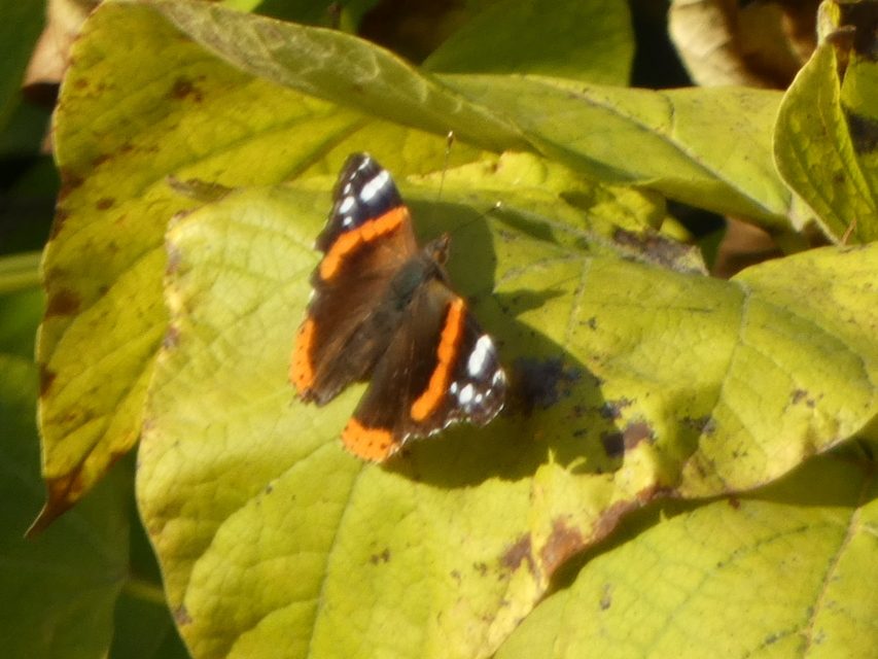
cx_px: 439
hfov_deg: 2.0
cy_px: 330
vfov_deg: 1.5
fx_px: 25368
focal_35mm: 1000
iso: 100
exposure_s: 1/125
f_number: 5.6
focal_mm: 179.2
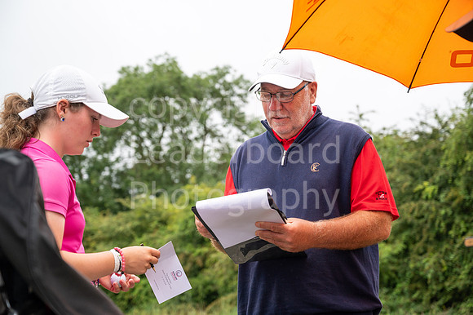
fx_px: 801
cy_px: 158
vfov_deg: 22.2
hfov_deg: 32.9
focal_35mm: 61
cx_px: 236
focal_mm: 61
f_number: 4.5
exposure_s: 1/1600
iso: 400
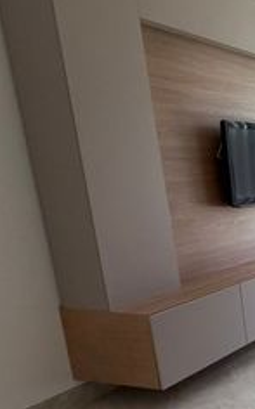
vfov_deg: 46.7
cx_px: 480
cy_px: 260
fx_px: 468
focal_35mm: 42
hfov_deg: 20.1
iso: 100
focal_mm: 2.22
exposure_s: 1/121
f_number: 2.2
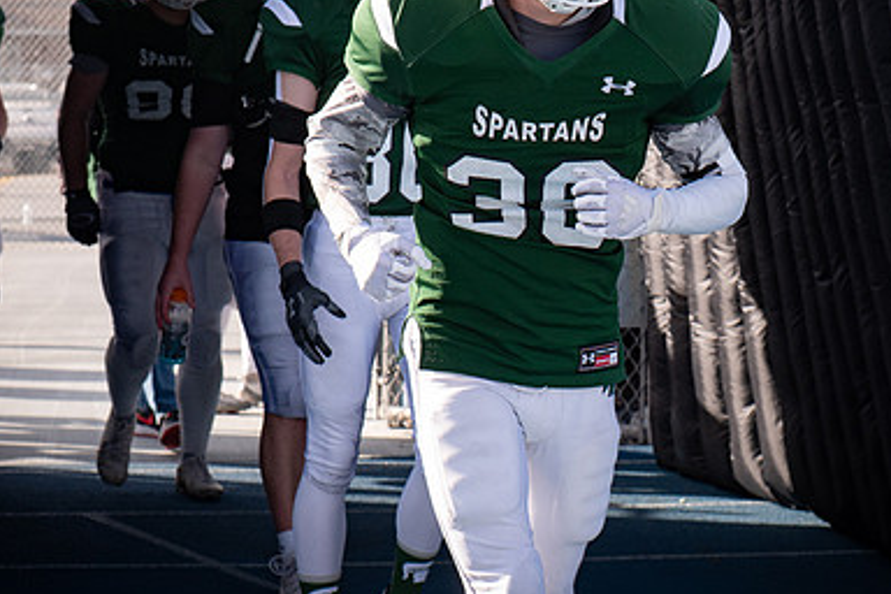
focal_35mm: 145
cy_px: 215
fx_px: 3588
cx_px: 639
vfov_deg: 9.5
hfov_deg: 14.1
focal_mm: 75
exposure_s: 1/640
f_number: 5.6
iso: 500
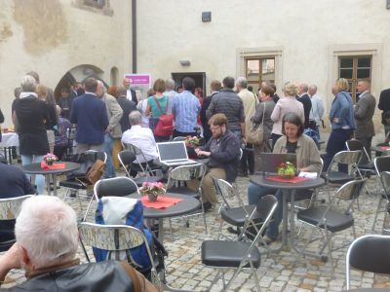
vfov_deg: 37.7
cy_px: 146
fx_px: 428
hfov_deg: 49.0
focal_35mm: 38
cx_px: 195
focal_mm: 6.8
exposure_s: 1/160
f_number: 3.2
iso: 100
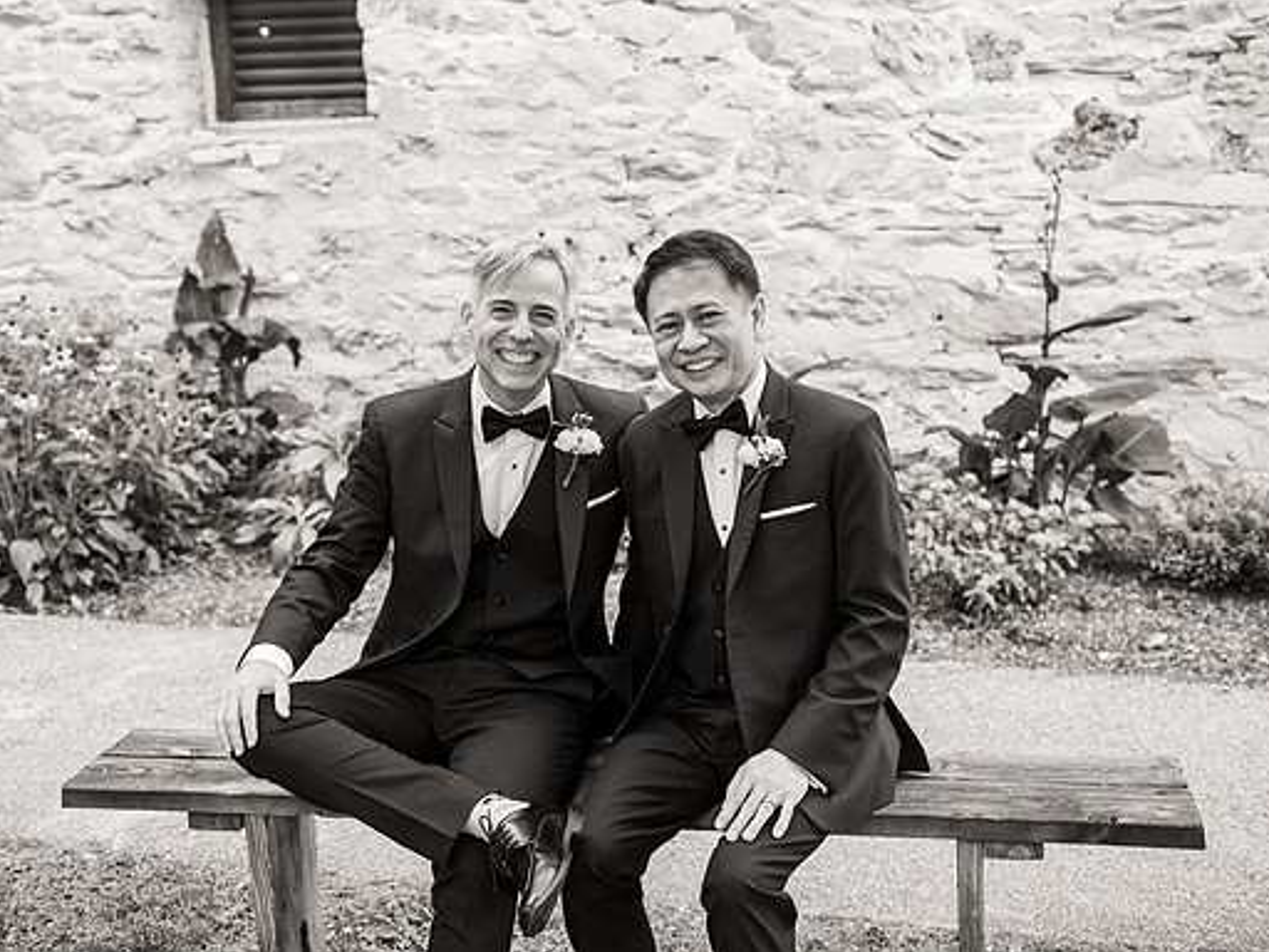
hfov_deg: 38.9
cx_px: 597
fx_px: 1796
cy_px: 475
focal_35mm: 49
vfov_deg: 29.7
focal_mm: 45
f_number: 3.2
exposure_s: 1/400
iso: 400
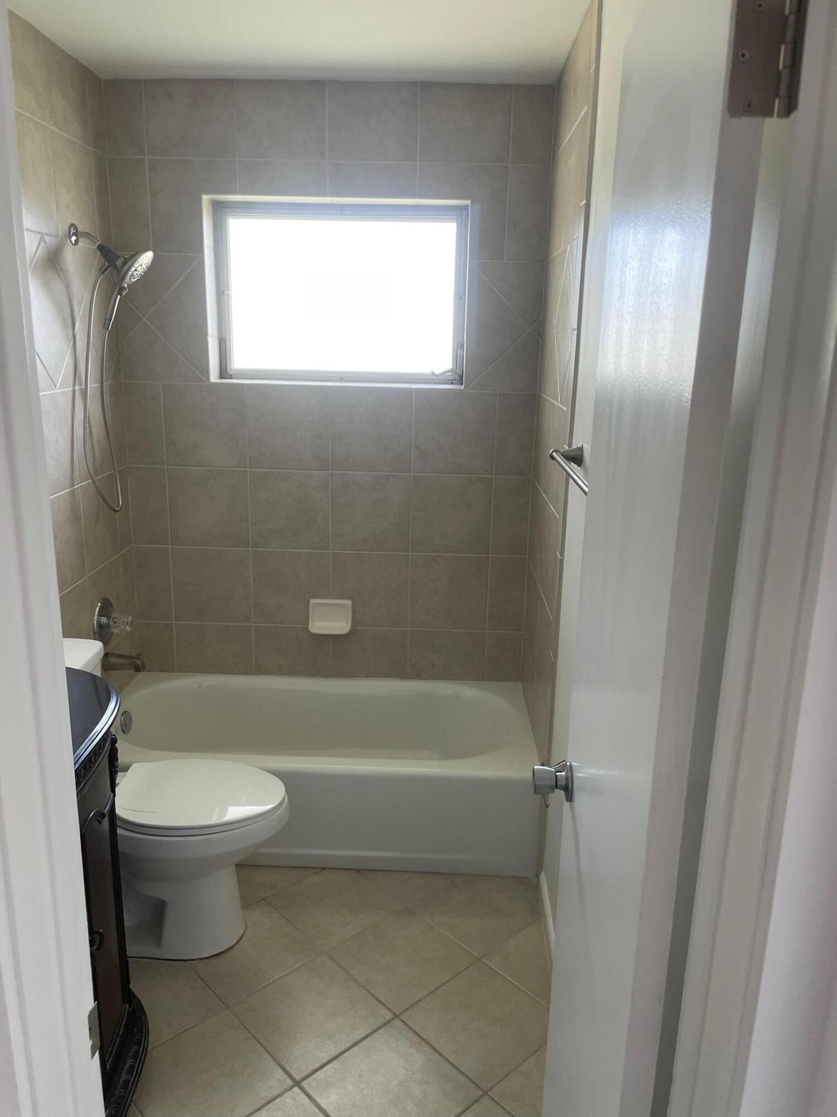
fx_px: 838
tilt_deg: -14.4
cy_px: 558
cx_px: 418
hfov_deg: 53.1
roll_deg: -0.9
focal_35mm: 26
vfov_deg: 67.3
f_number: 1.6
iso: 125
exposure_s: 1/120
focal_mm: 4.2
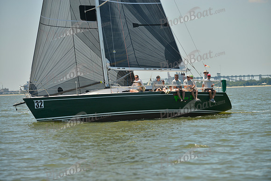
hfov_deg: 10.3
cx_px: 136
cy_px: 90
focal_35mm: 200
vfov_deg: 6.9
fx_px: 1506
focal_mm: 200
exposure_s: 1/1600
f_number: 4.5
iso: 200
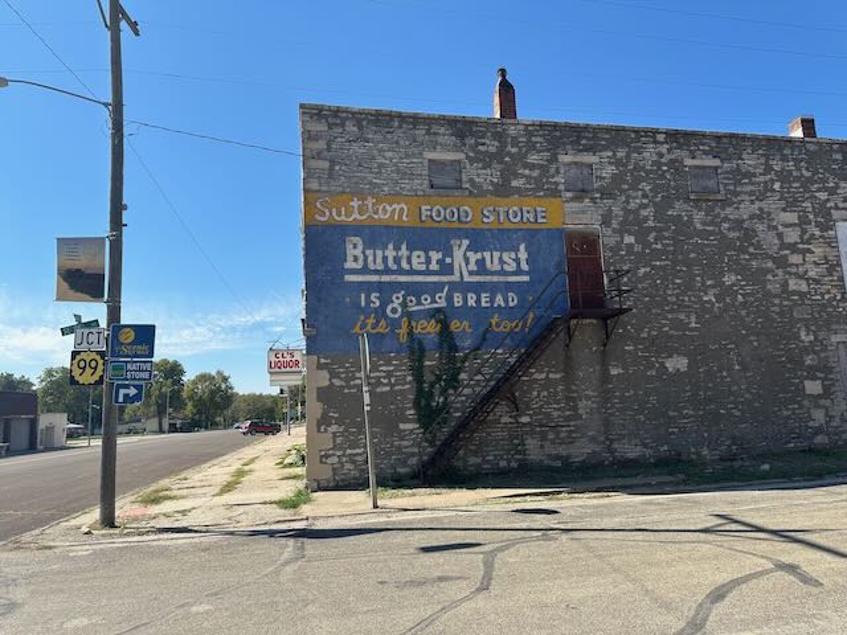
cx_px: 424
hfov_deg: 71.6
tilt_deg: +9.9
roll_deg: +2.0
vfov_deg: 56.8
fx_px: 587
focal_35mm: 24
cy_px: 318
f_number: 1.78
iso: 80
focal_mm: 6.86
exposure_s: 1/3861
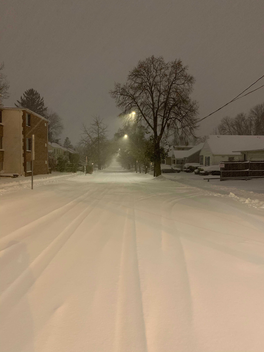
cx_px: 132
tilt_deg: -0.7
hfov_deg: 53.1
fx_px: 264
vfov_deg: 67.3
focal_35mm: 26
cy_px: 176
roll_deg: +0.2
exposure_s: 1/30
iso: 640
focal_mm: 4.25
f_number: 1.8
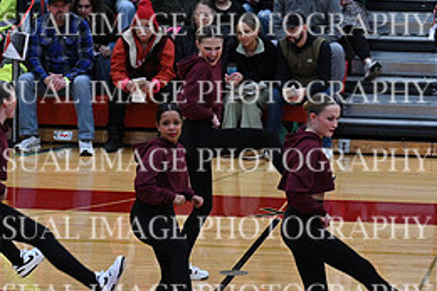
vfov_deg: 4.7
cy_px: 262
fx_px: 3518
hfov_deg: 7.1
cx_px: 188
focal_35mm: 290
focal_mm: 130
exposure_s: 1/400
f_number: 4
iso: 4000
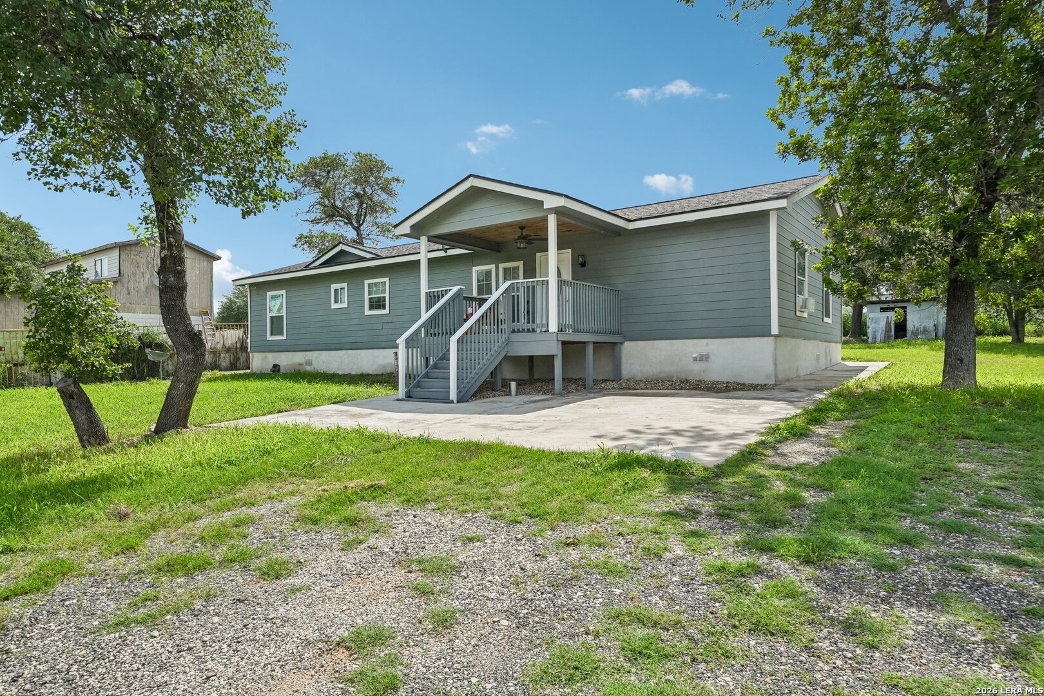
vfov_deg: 59.5
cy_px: 348
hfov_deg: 81.2
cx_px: 522
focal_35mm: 21
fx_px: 609
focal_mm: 21
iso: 800
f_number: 8
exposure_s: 1/2000
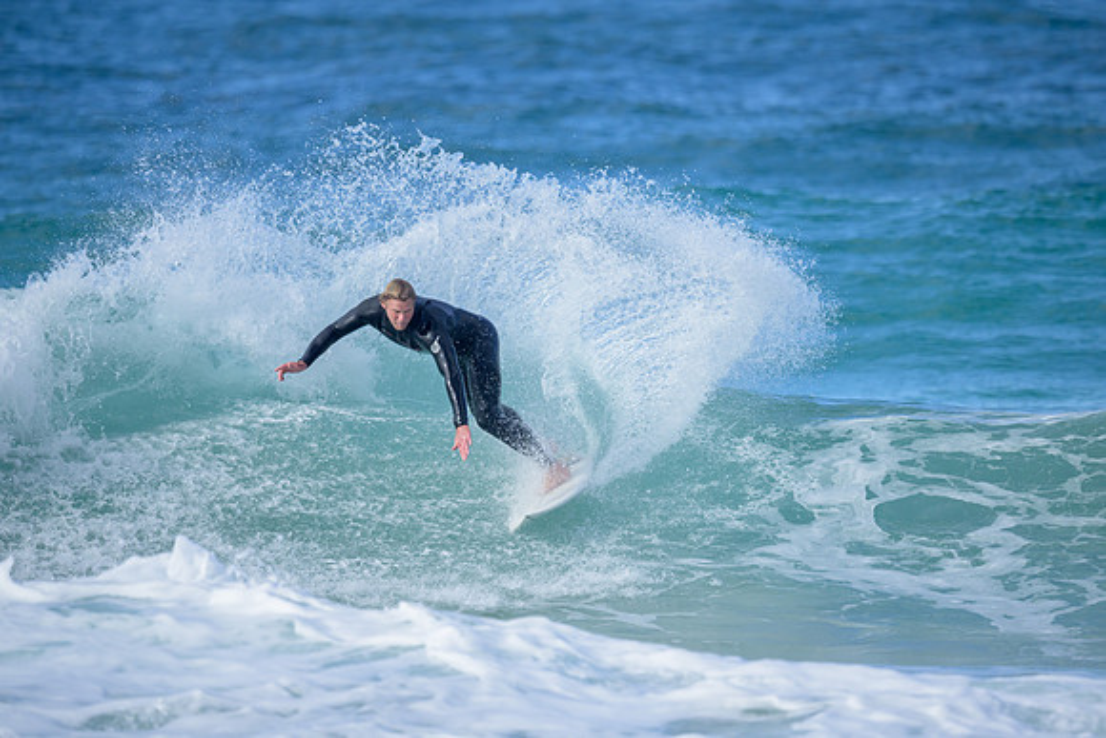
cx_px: 553
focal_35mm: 800
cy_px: 369
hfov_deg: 2.6
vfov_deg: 1.7
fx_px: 24582
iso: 640
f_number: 6.3
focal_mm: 800
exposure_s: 1/2500
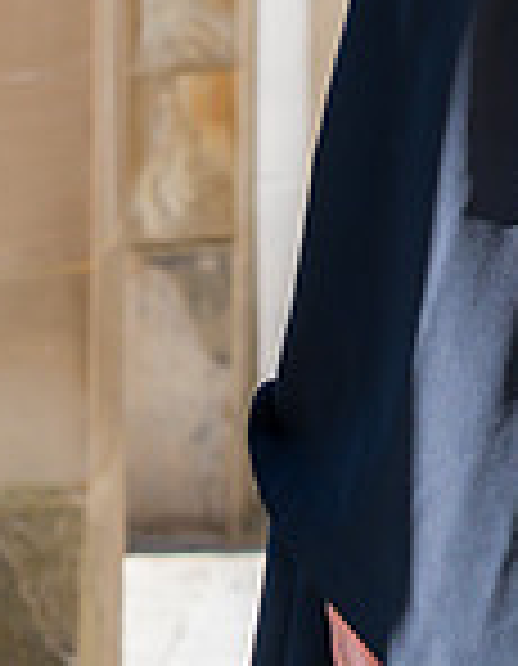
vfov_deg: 4.2
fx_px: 9014
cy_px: -339
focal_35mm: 462
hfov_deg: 3.3
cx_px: 920
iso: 500
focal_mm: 105
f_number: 6.3
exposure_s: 1/250
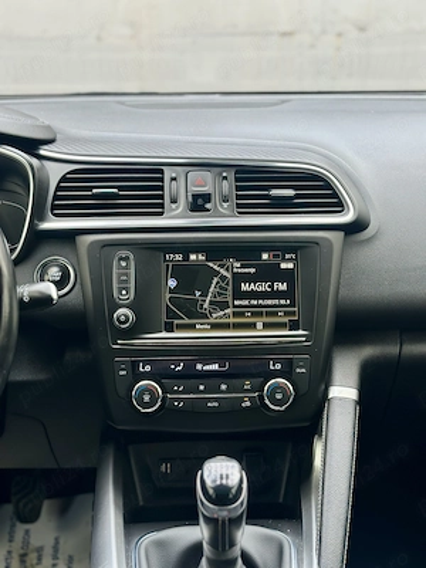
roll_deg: -1.0
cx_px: 213
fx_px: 788
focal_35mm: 48
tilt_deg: -17.4
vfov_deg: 39.7
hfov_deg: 30.3
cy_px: 284
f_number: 1.78
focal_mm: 6.86
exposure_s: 1/124
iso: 100
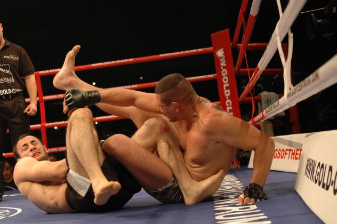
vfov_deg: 25.7
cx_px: 168
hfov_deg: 37.9
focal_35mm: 52
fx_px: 491
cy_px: 112
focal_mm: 35
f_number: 2.8
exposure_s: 1/400
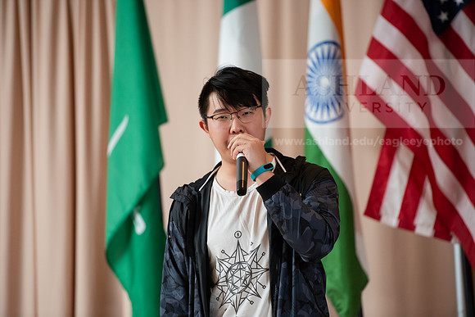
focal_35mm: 195
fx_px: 2573
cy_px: 158
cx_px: 238
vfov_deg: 7.0
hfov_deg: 10.5
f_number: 3.2
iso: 2000
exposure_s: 1/200
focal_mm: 195
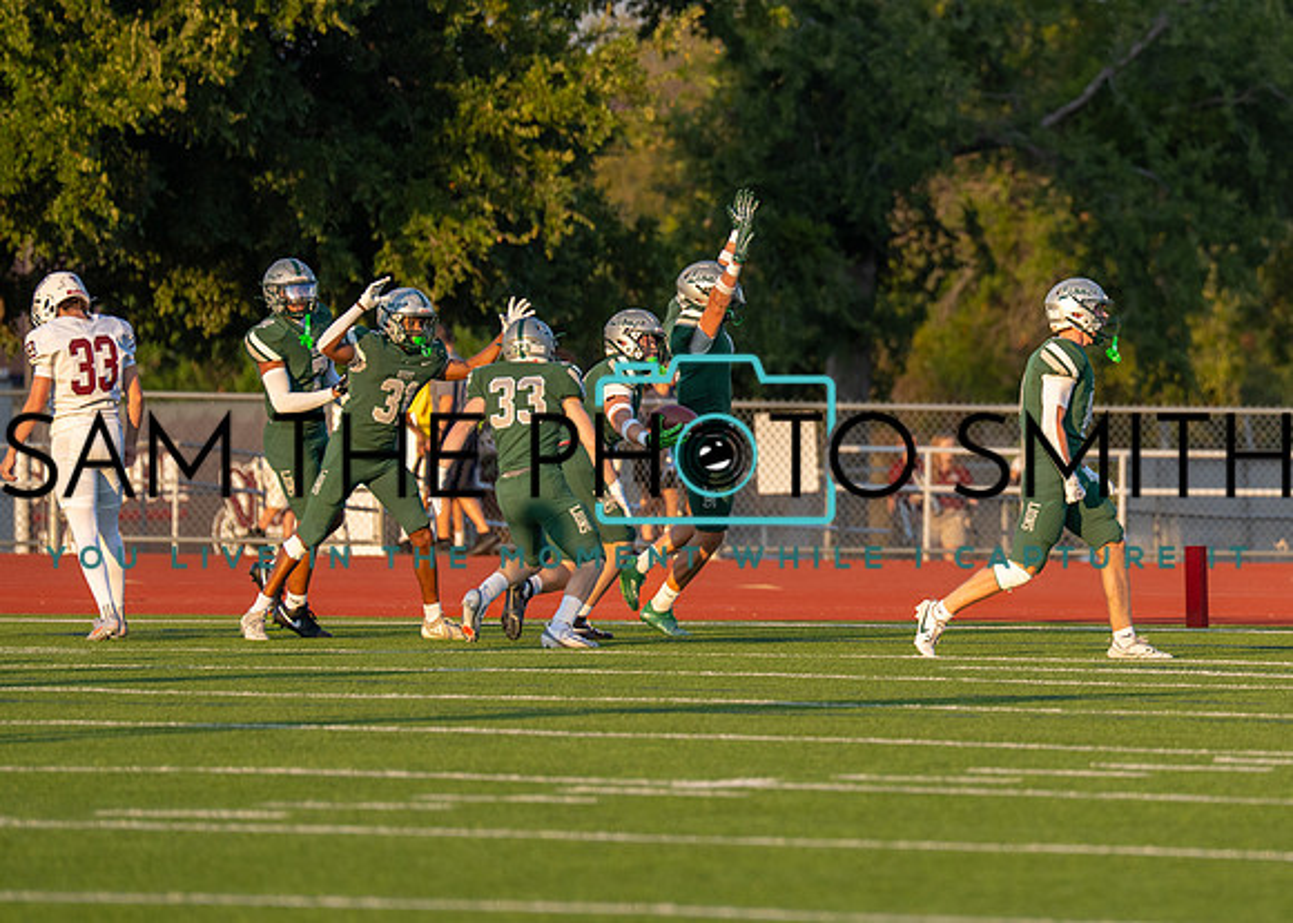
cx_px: 963
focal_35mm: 391
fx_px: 14346
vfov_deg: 3.7
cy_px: 389
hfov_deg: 5.2
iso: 200
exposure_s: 1/1250
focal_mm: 200
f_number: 2.8
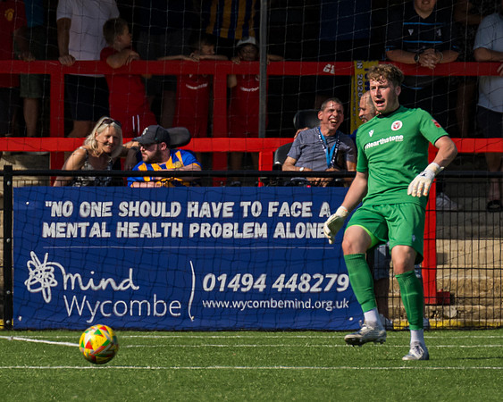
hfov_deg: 1.9
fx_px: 15155
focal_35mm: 1018
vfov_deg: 1.5
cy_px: 127
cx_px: 312
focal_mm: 280
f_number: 4.5
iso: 200
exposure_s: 1/3200
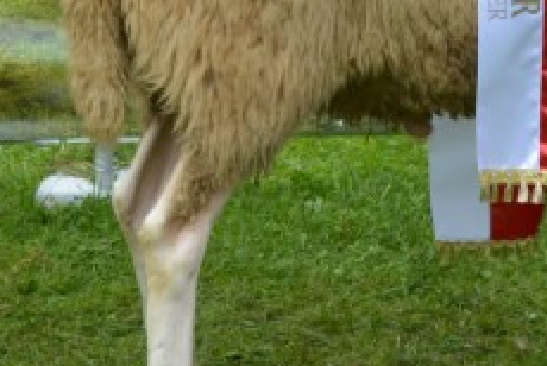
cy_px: -133
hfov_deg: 11.4
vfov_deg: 7.6
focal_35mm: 180
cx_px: 93
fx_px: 2738
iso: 200
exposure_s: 1/200
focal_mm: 24
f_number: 7.1
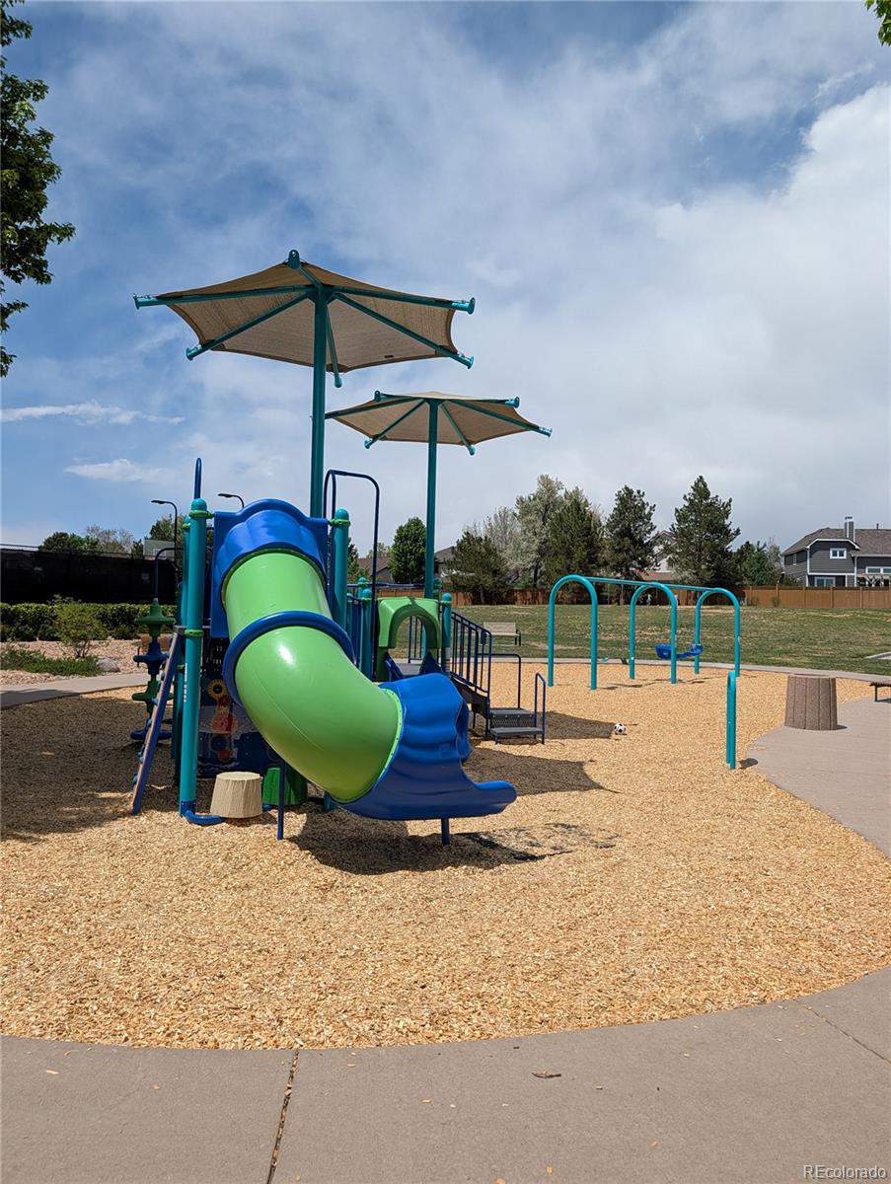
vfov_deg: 71.5
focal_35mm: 24
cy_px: 592
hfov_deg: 56.9
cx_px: 446
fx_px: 822
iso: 24
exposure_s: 1/1972
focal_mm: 6.9
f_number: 1.68
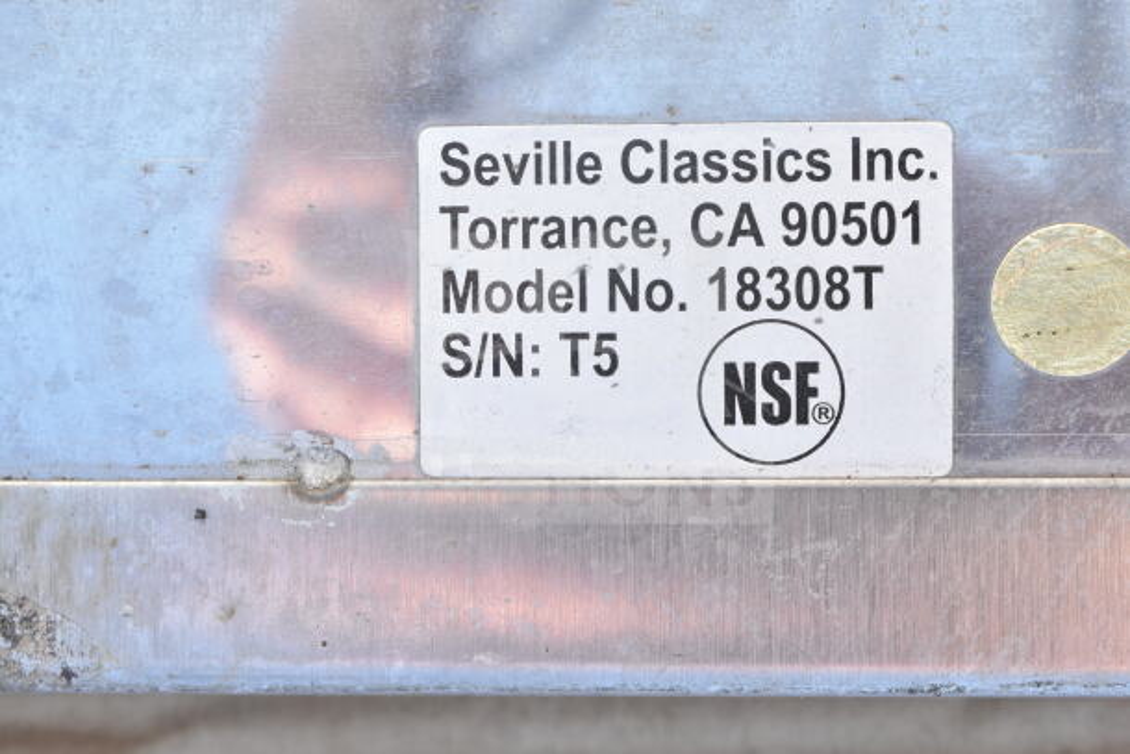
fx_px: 2590
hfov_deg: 24.6
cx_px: 565
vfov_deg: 16.6
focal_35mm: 82
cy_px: 377
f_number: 10
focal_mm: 55
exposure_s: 1/640
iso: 1600
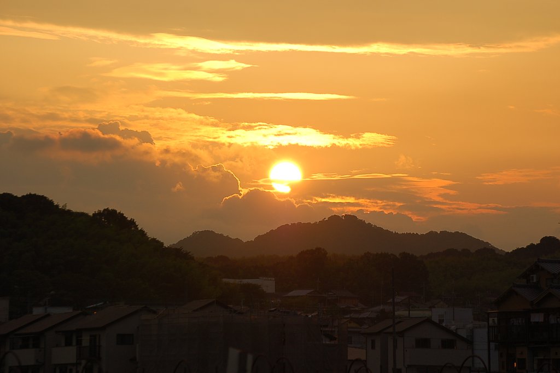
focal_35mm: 195
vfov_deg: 7.0
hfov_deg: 10.6
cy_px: 186
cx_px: 280
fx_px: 3031
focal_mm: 130
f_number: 14
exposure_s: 1/320
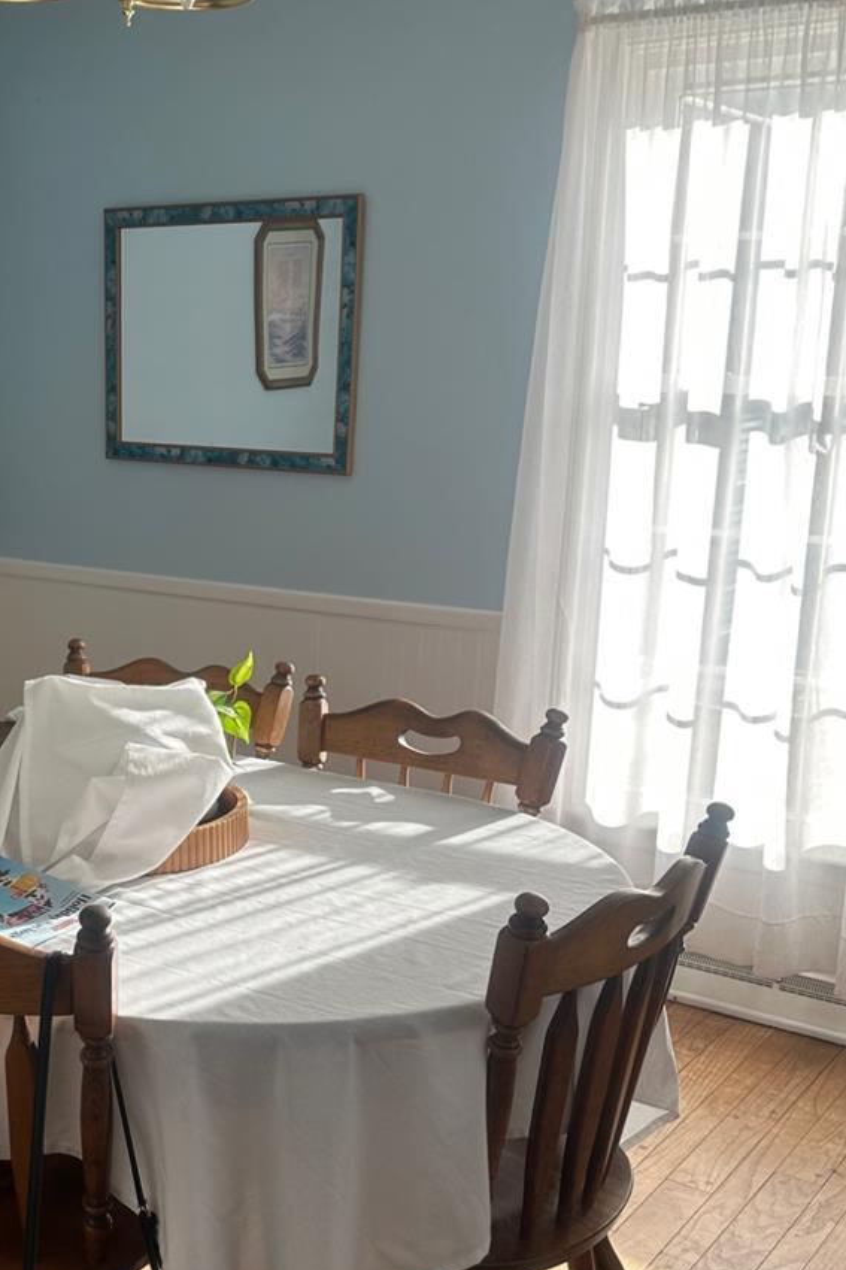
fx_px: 1552
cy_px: 760
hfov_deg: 29.5
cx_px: 122
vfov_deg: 44.3
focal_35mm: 44
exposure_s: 1/211
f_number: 1.78
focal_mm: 6.86
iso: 64
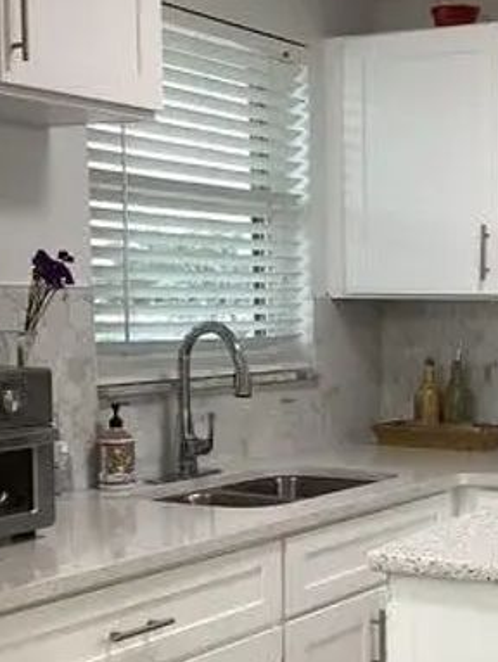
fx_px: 1321
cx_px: 470
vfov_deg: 28.0
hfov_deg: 20.8
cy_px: 433
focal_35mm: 69
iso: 160
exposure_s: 1/60
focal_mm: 3.3
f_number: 2.4
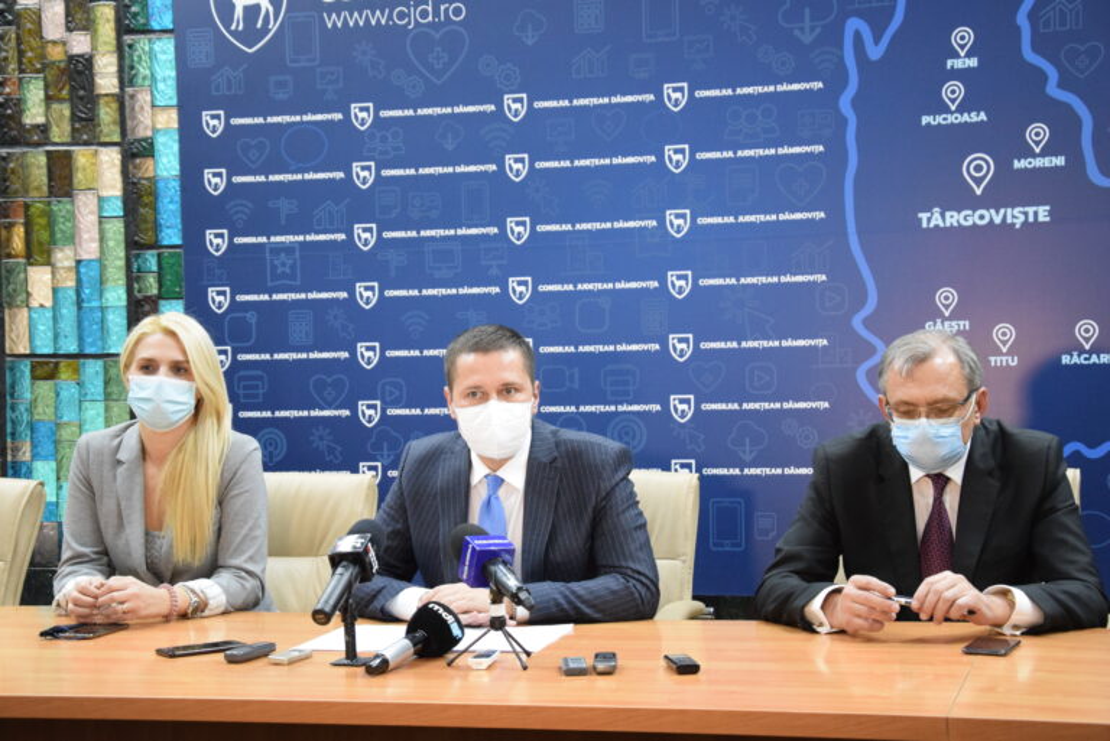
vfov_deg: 21.6
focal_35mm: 63
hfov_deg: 31.9
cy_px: 370
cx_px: 555
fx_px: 1944
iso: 3200
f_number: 4.8
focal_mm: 42
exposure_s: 1/50
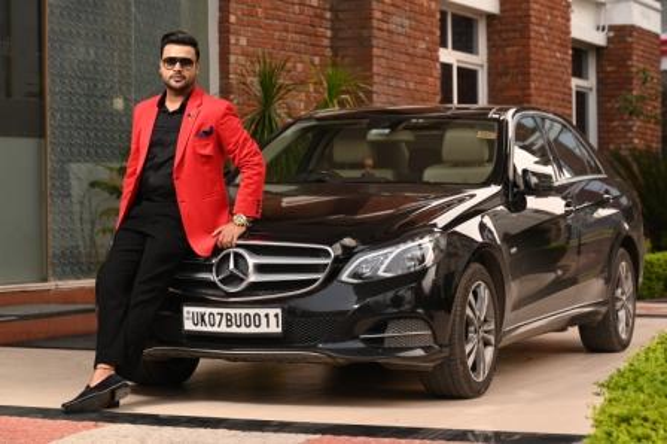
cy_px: 222
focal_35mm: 105
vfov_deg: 13.0
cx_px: 334
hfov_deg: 19.5
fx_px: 1944
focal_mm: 105
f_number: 6.3
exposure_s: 1/160
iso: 160
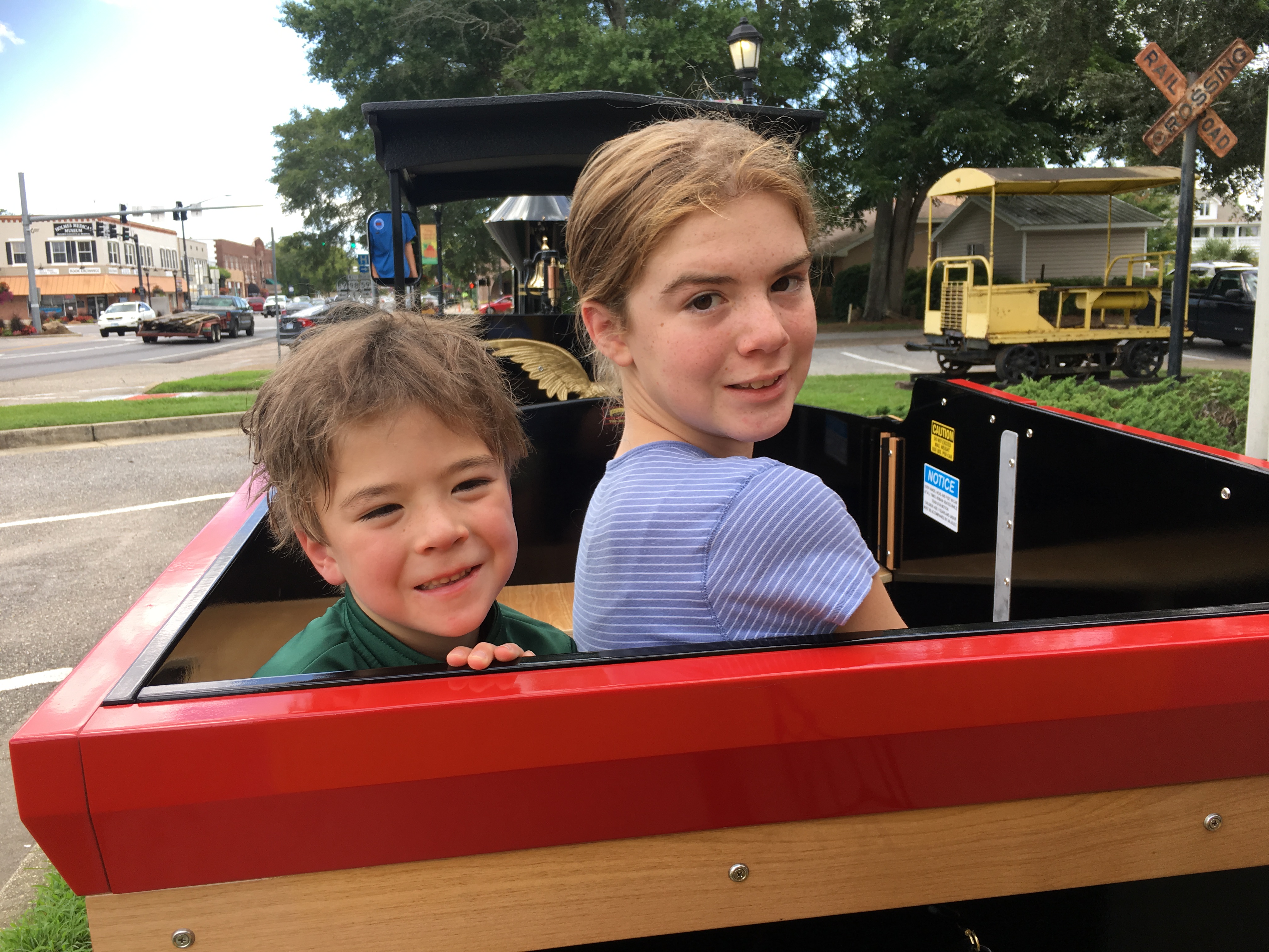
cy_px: 476
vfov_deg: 48.2
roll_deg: +1.7
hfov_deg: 61.7
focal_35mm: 29
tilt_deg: -9.7
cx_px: 634
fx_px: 1063
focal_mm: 4.15
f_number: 2.2
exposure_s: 1/316
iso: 25
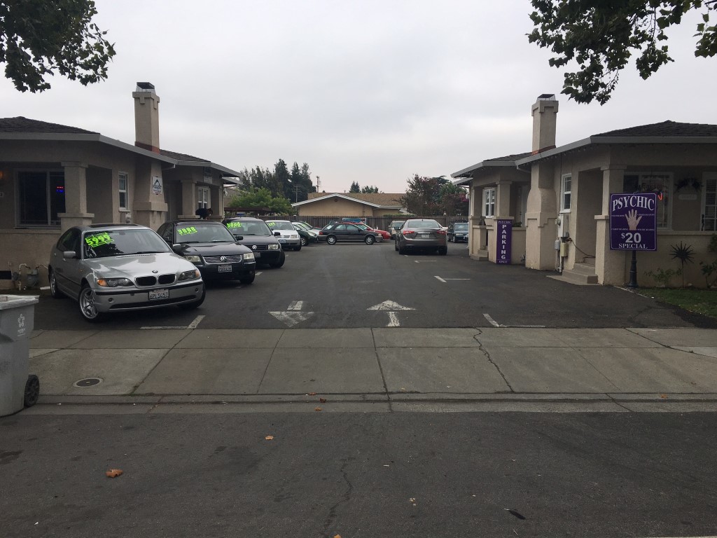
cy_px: 269
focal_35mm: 29
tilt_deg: -3.7
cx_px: 358
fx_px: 601
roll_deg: -0.8
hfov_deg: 61.7
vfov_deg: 48.2
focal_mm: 4.15
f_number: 2.2
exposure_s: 1/1479
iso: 25
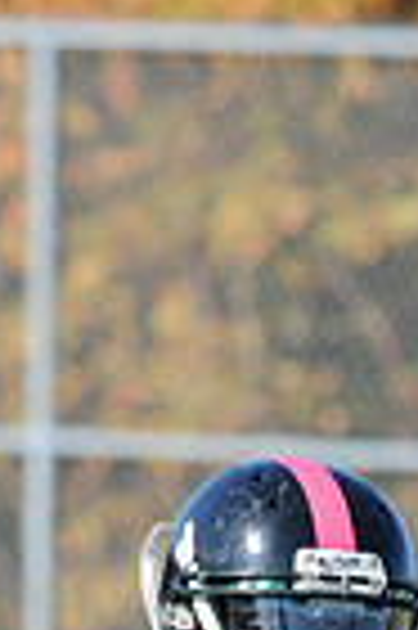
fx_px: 32455
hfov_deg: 0.7
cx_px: 371
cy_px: 1066
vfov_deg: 1.1
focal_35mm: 1859
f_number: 6.3
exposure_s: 1/500
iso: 200
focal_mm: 300
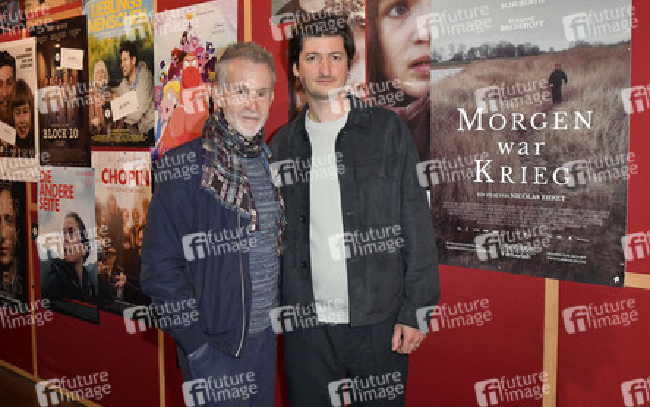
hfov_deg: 62.9
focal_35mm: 30
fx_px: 532
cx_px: 327
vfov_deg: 41.9
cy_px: 206
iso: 2000
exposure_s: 1/250
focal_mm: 29
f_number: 5.6
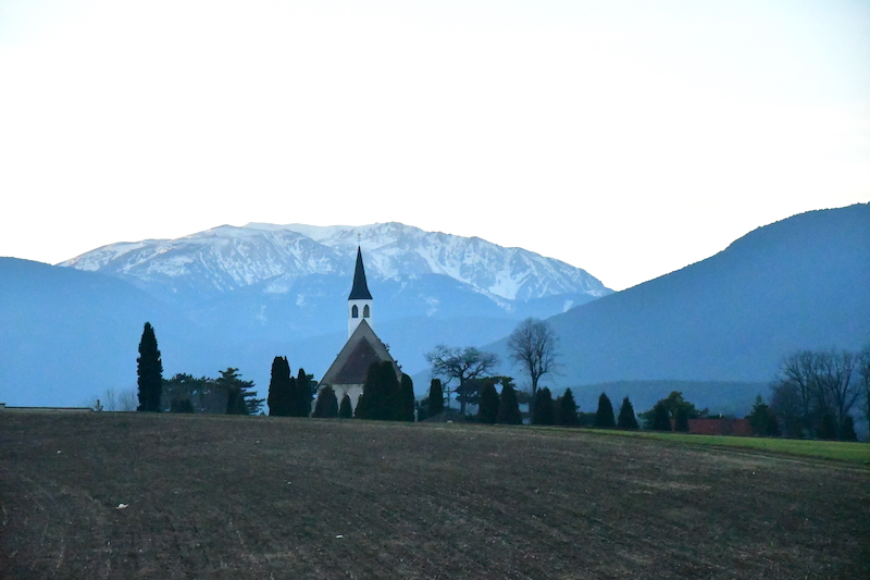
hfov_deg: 14.9
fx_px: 3334
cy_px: 290
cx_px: 435
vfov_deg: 9.9
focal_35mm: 138
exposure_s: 1/5000
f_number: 5.6
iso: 20000
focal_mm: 92
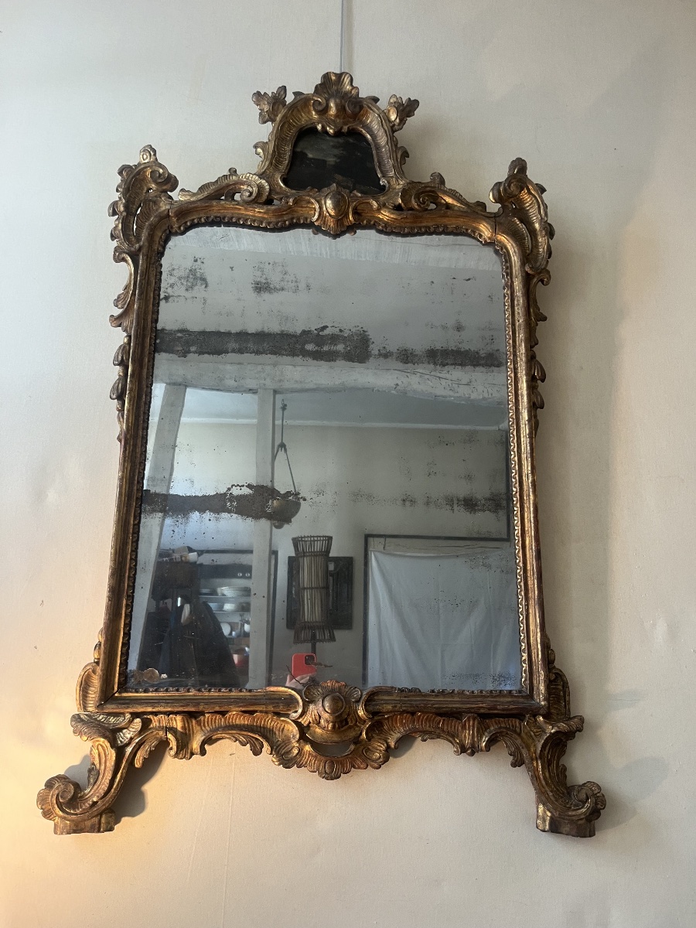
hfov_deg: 53.1
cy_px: 464
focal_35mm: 26
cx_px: 348
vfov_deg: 67.3
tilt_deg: +17.3
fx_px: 697
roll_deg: +0.1
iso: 125
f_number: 1.6
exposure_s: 1/50
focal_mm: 5.1
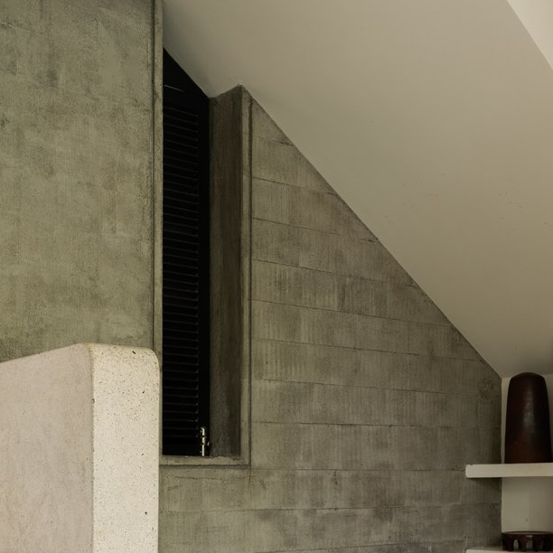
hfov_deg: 30.9
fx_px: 994
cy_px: 480
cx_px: 353
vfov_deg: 30.0
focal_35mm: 55
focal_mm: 33
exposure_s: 1/1.25
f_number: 8
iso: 250
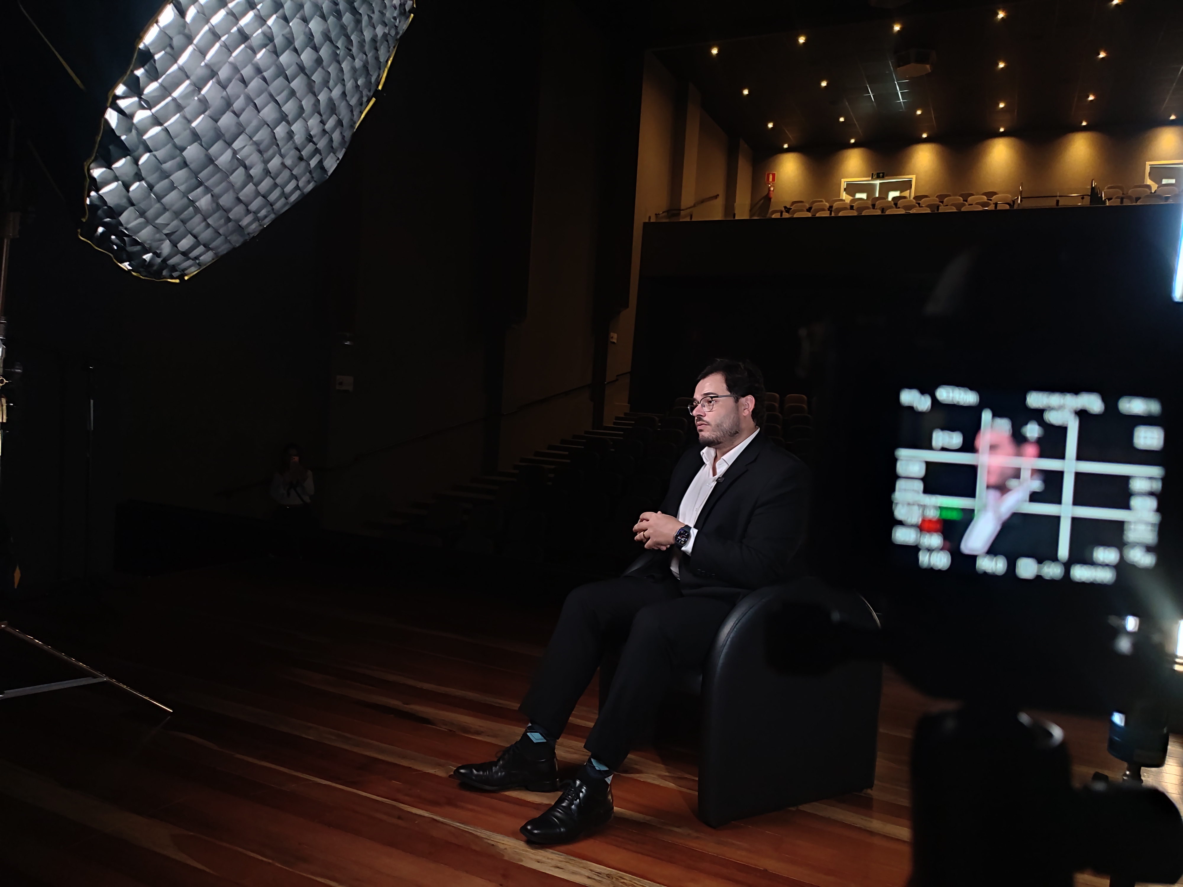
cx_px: 592
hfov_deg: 69.4
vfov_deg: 54.9
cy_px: 444
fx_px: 854
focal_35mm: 25
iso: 763
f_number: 1.9
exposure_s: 1/20
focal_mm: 6.04
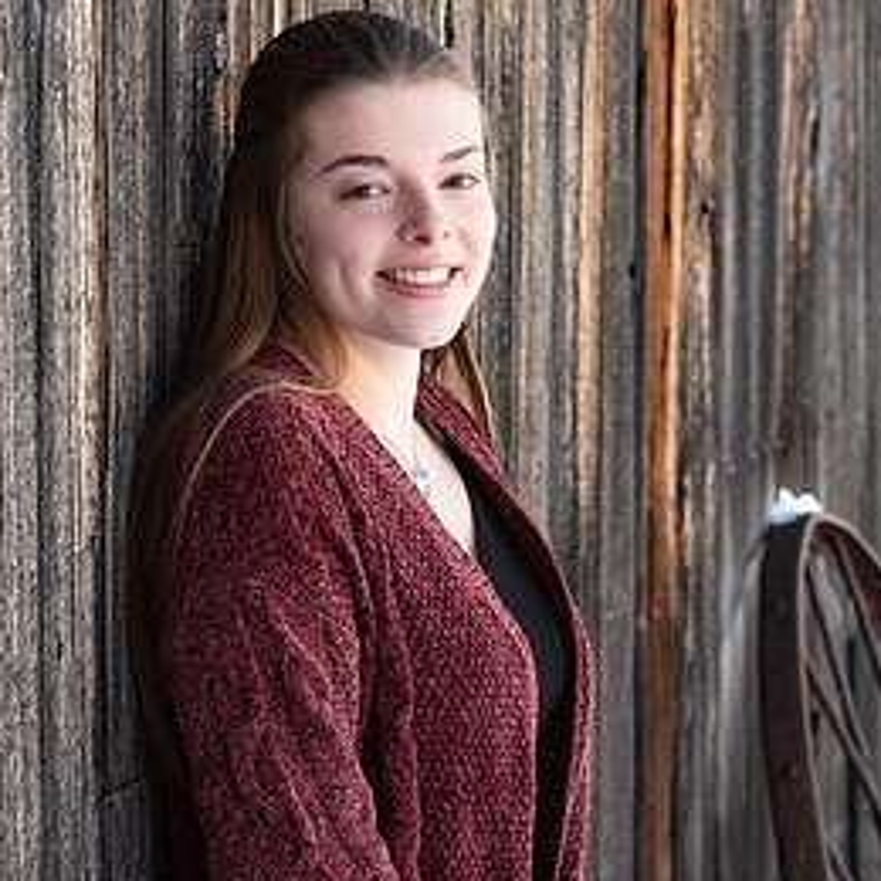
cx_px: 437
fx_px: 4665
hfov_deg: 10.8
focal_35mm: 162
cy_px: 542
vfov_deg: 10.8
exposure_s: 1/200
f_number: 8
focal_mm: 110
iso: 400
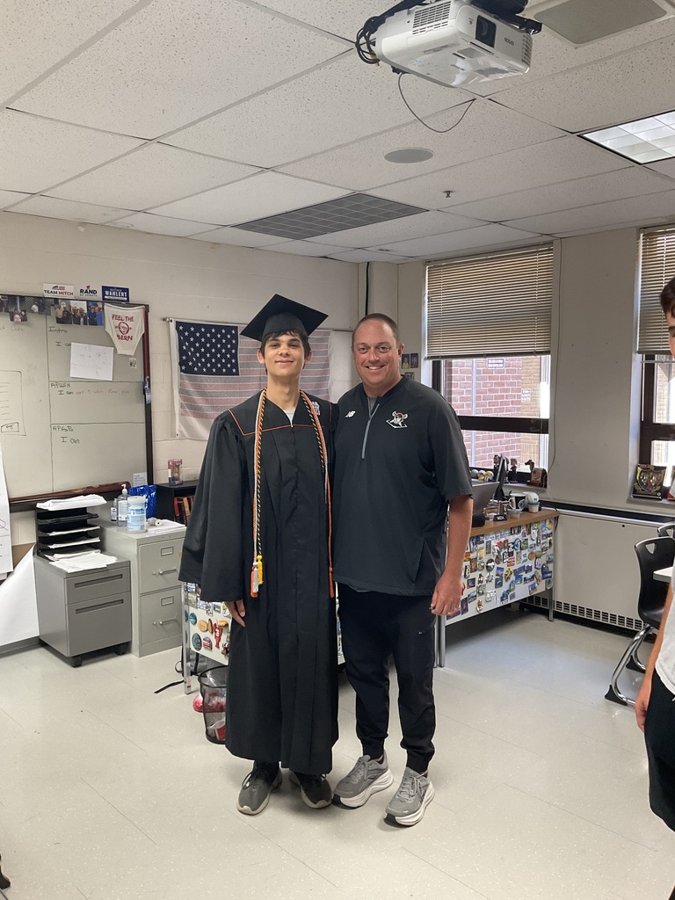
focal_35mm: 29
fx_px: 754
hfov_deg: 48.2
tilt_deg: -5.5
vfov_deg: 61.7
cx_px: 338
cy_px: 450
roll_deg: -1.5
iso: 100
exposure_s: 1/60
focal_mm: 3
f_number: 1.8
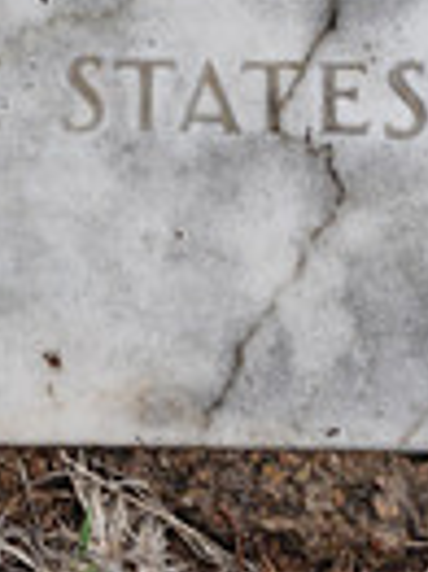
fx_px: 4013
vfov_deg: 8.1
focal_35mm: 243
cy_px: -155
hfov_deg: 6.1
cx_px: 114
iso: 320
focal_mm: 38
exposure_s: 1/30
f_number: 5.6
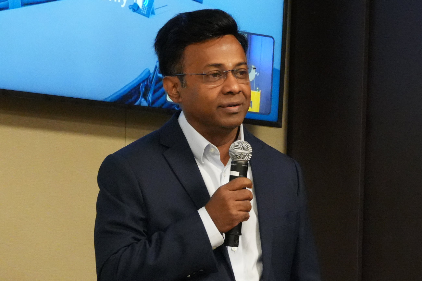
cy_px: 140
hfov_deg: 23.8
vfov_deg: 16.0
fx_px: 1002
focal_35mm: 86
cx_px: 211
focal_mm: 57
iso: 6400
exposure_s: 1/100
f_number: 5.6
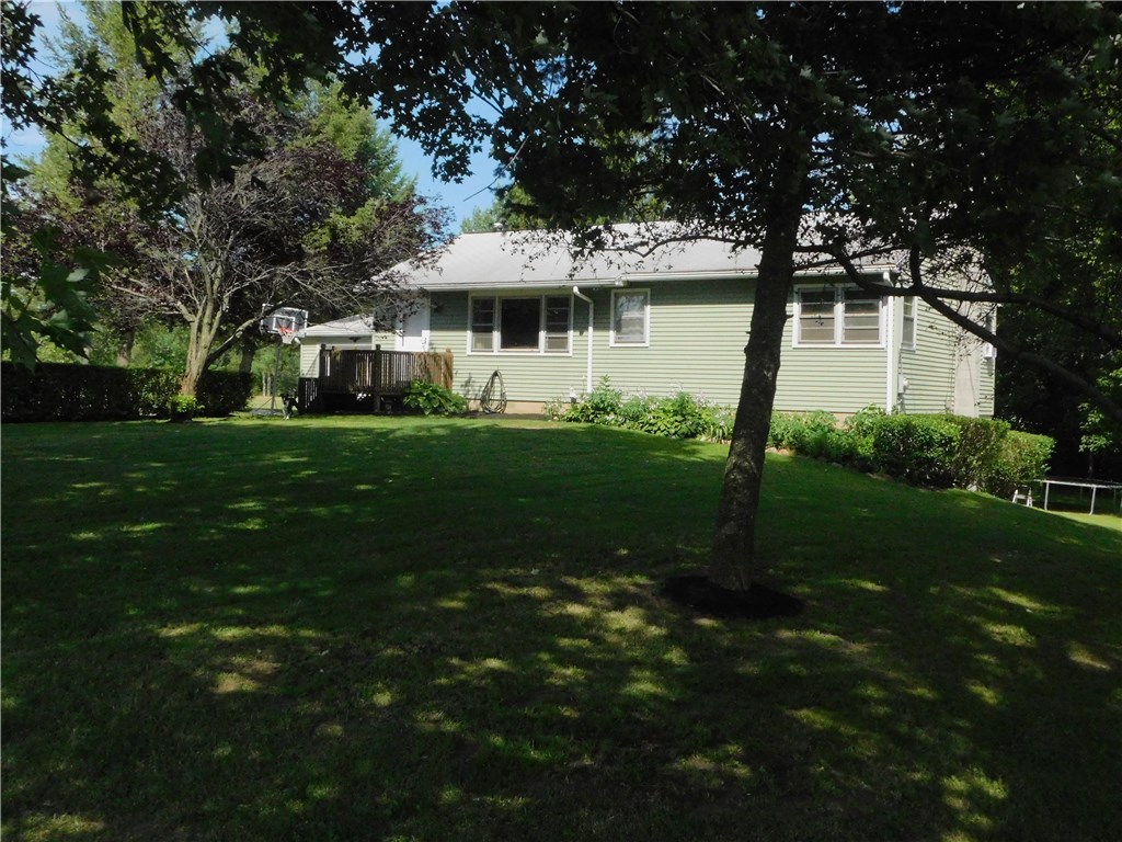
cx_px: 561
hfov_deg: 51.4
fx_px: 1167
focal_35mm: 36
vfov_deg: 39.7
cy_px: 421
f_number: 7
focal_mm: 6.3
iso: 800
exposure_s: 1/1500
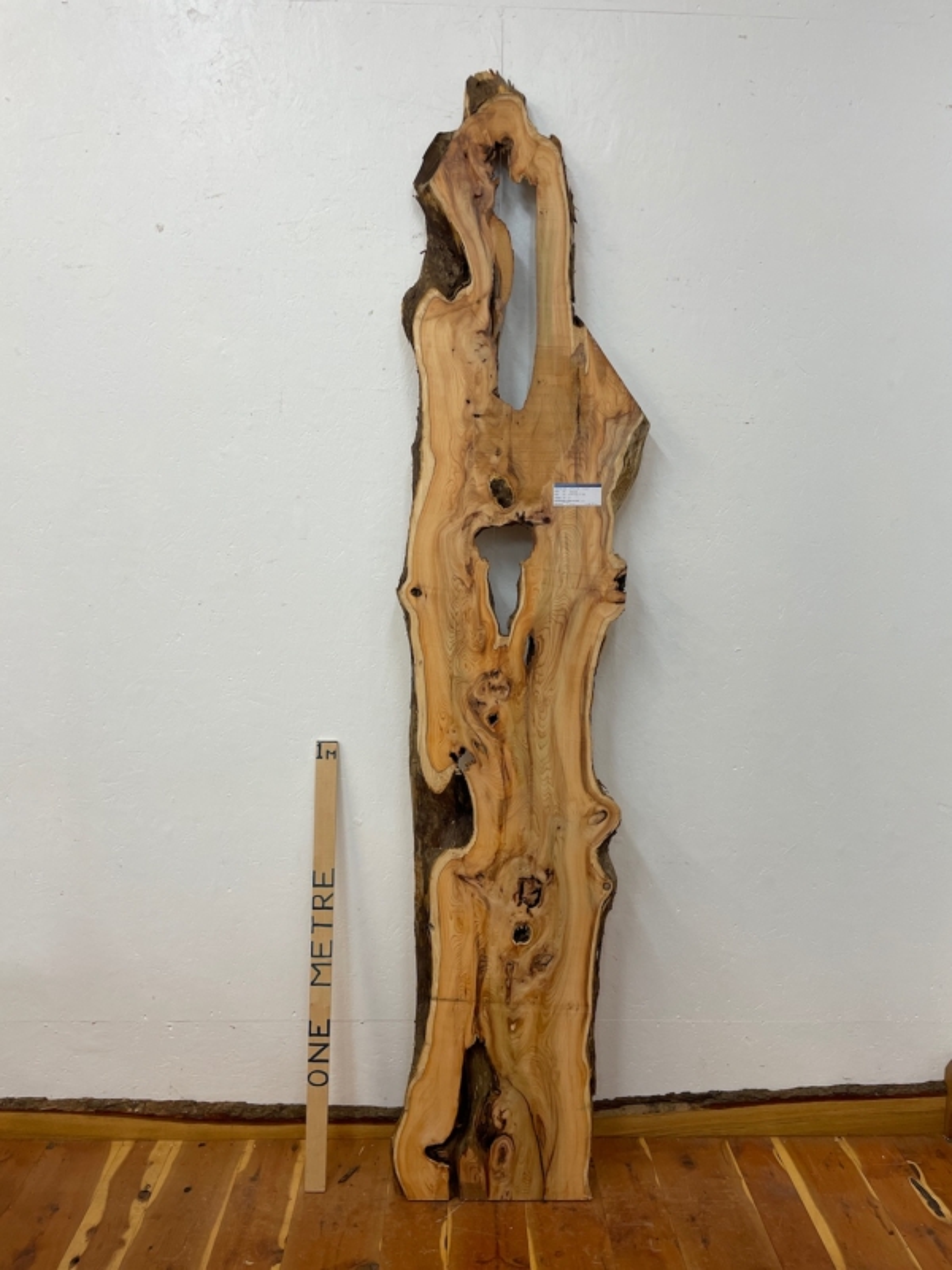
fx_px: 953
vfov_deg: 67.3
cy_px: 635
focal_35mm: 26
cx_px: 476
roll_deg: -1.7
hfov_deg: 53.1
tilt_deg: -7.8
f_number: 1.6
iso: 64
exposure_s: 1/100
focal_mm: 4.2
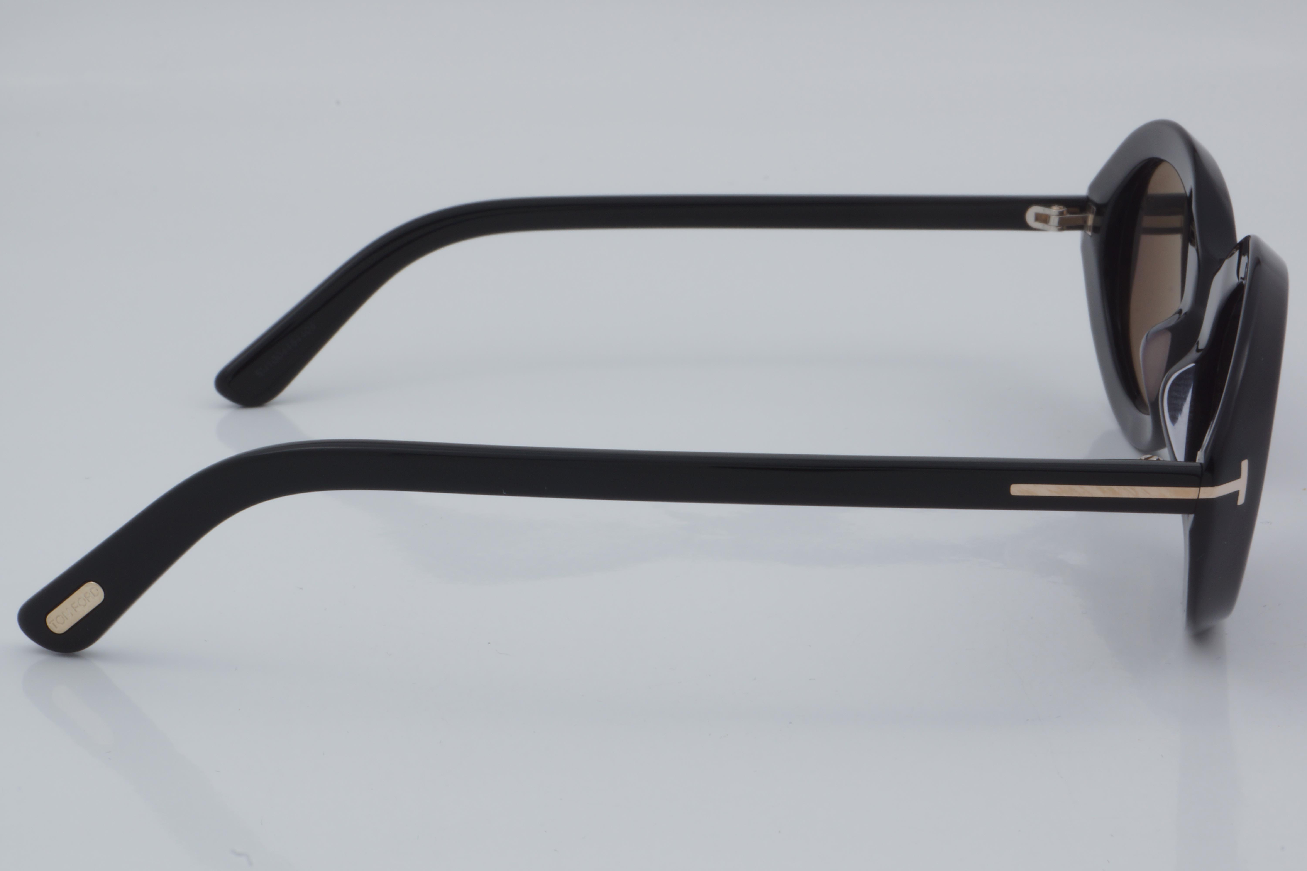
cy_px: 436
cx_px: 654
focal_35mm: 75
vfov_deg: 18.2
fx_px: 2723
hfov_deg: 27.0
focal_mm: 50
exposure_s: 1/4
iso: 100
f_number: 32
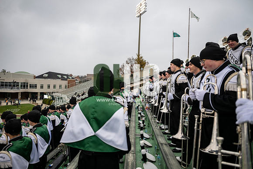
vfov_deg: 53.2
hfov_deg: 73.7
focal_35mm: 24
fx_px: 169
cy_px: 84
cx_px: 126
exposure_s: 1/500
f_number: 2.8
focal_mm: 24
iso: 160
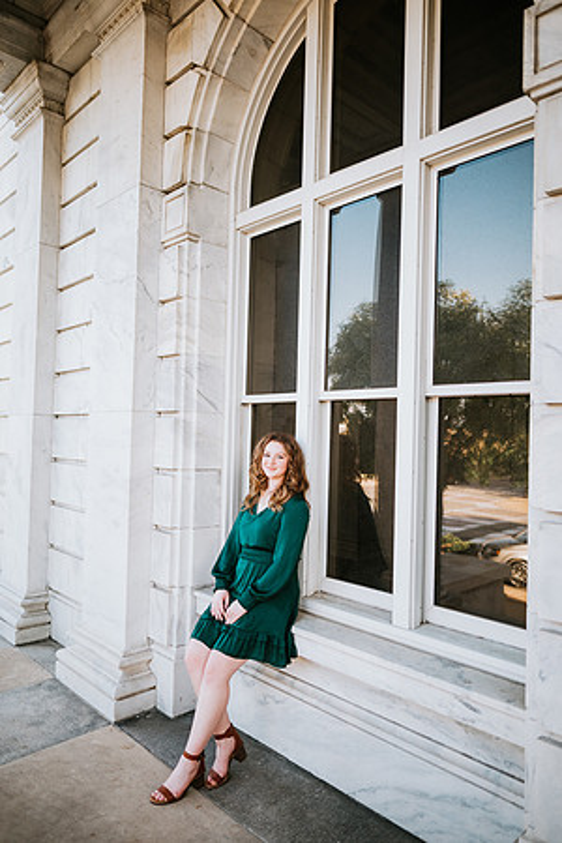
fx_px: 562
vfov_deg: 73.7
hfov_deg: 53.1
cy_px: 422
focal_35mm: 24
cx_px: 281
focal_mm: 24
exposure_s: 1/160
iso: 100
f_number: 2
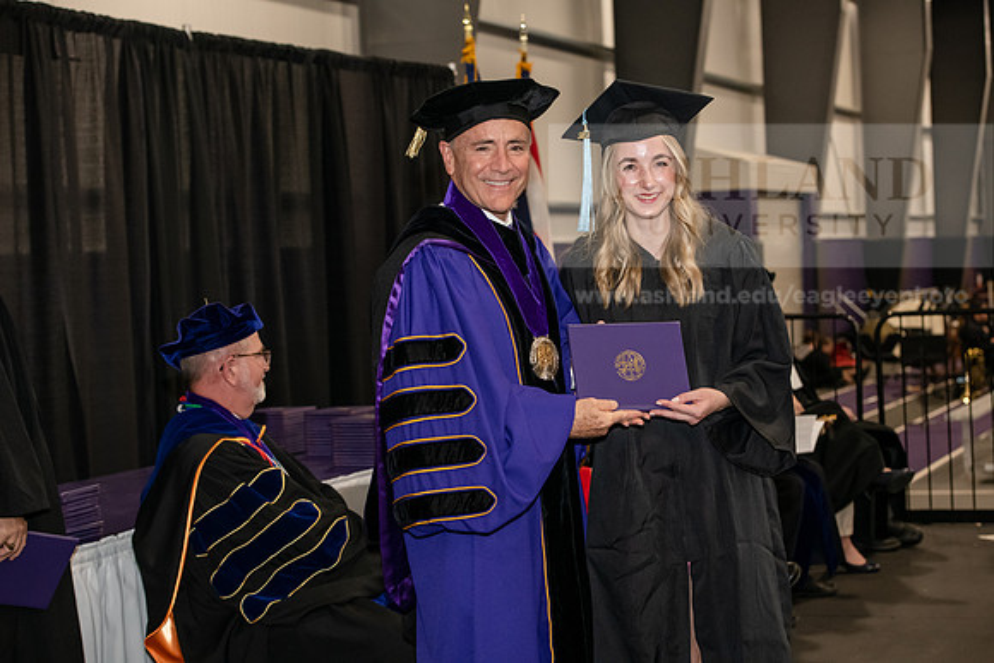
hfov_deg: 28.8
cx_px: 497
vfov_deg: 19.5
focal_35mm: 70
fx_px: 1933
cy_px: 332
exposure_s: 1/200
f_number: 5
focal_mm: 70
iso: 2500
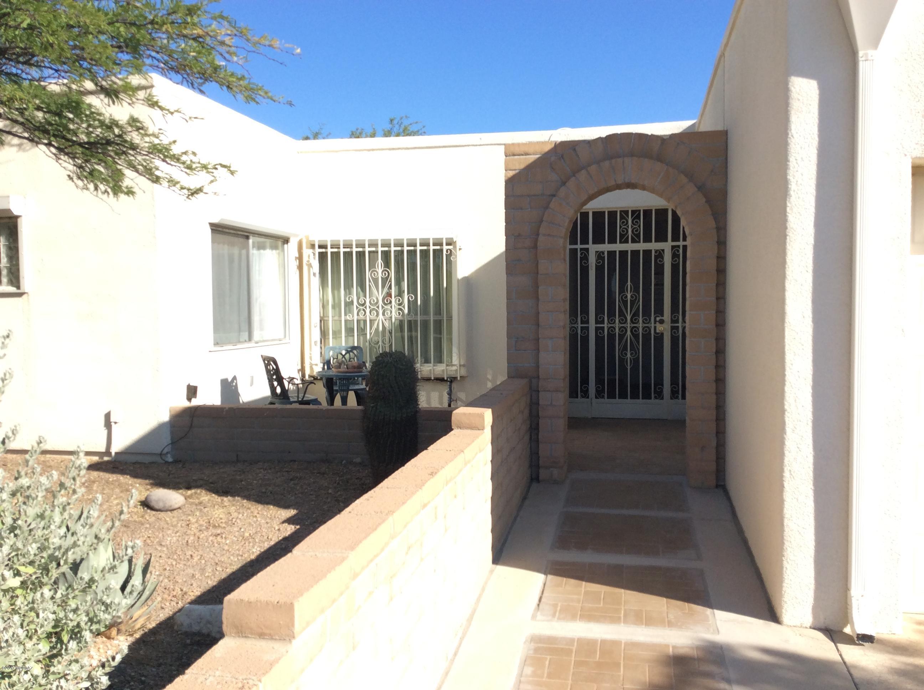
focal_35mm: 33
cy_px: 345
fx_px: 880
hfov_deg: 55.4
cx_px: 462
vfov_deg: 42.8
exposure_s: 1/867
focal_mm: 3.3
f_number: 2.4
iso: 32
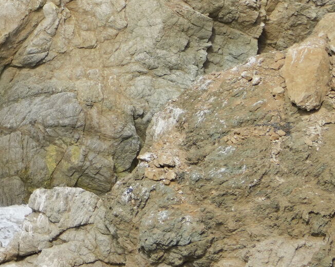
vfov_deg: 4.5
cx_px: -534
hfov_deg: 5.5
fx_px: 3330
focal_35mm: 336
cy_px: -401
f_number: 4.5
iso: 200
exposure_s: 1/1250
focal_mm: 54
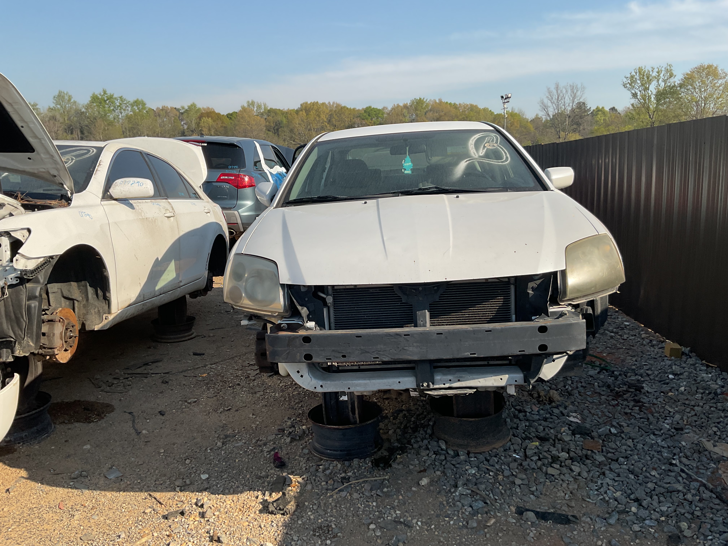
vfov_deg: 48.2
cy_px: 273
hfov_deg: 61.7
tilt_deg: -11.1
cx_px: 364
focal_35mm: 29
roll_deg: +3.2
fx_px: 610
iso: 16
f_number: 1.8
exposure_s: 1/1912
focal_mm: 3
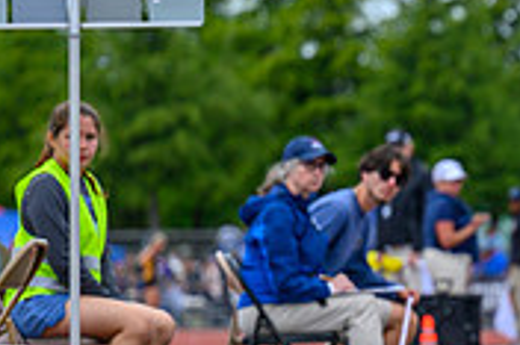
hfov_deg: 5.1
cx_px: 646
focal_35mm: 406
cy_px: 188
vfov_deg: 3.4
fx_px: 5859
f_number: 2.8
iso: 250
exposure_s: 1/2500
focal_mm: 103
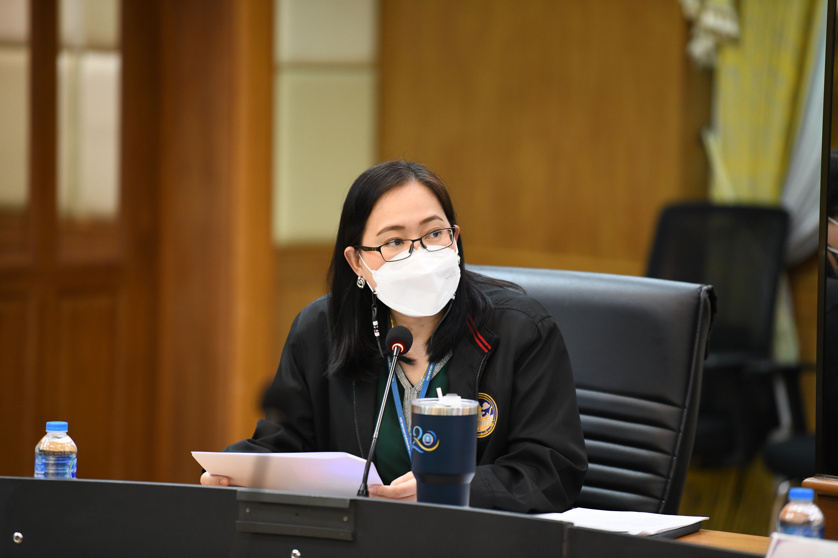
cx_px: 419
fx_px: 4655
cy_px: 279
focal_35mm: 200
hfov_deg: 10.3
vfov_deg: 6.9
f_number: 2.8
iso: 1600
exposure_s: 1/125
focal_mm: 200
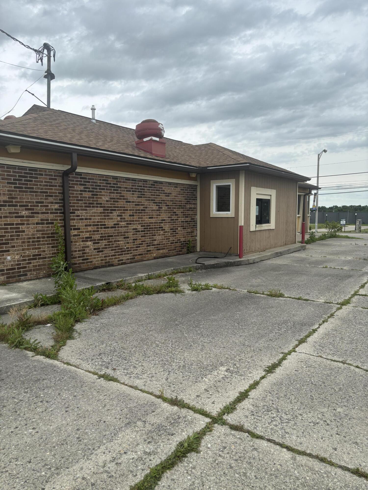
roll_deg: -0.4
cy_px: 245
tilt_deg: -5.3
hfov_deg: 53.1
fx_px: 369
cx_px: 184
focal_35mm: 26
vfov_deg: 67.3
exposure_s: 1/2571
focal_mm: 5.96
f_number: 1.6
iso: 50
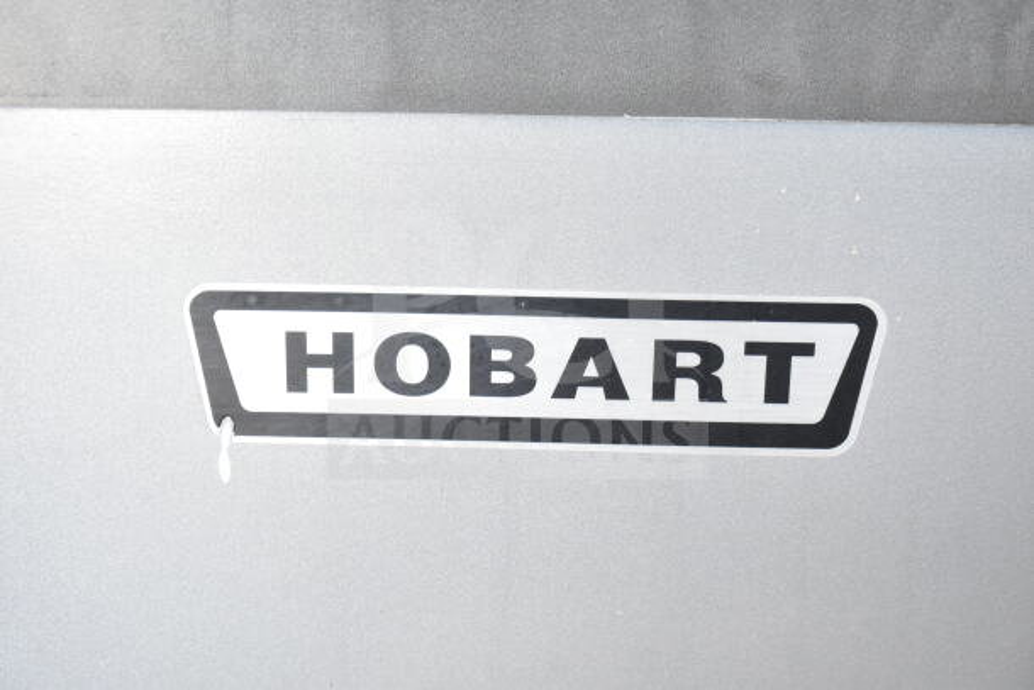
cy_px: 345
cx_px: 517
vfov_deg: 18.9
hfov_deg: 28.1
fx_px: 2068
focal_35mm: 72
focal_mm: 48
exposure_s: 1/80
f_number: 5.3
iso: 1600
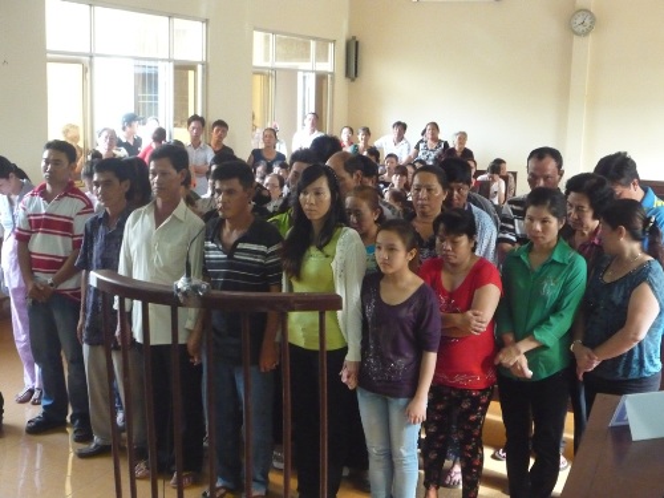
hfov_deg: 40.4
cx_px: 332
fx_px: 902
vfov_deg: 30.9
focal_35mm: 47
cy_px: 249
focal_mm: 8.2
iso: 800
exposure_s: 1/40
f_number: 4.7
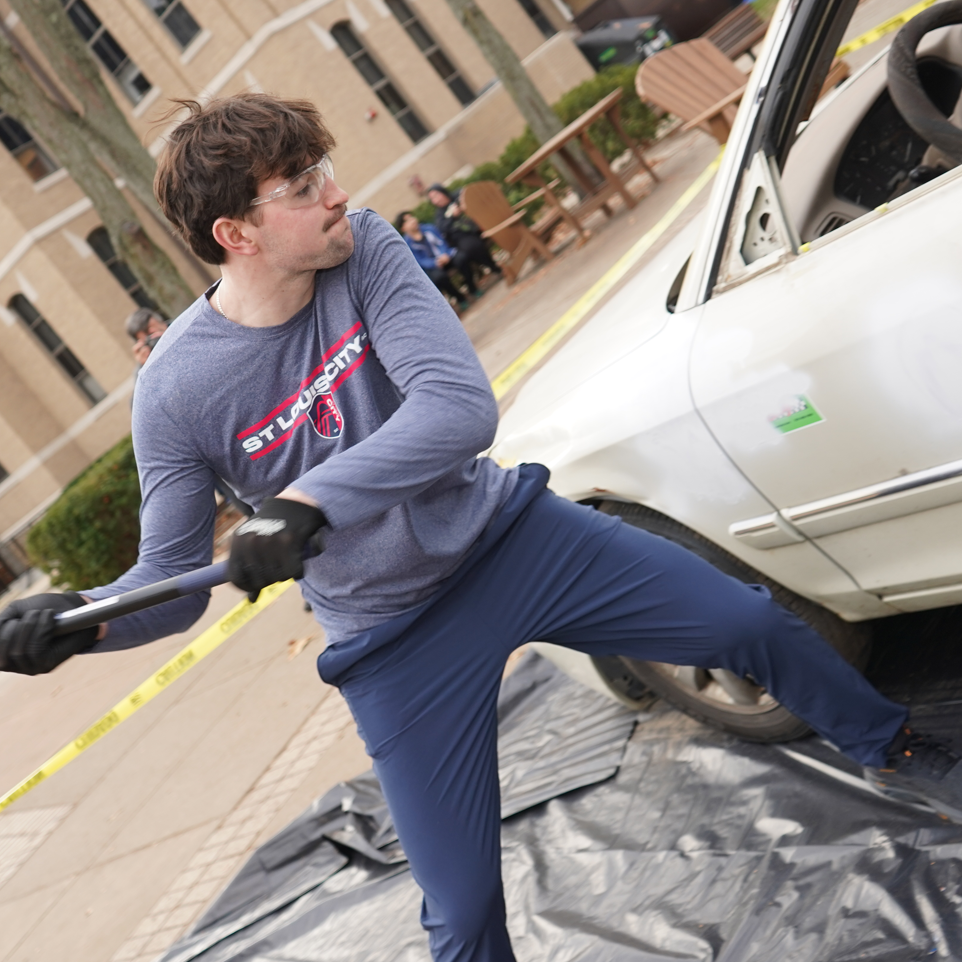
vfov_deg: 38.3
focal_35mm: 44
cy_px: 436
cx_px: 429
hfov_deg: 38.3
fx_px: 1383
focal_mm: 28
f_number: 3.5
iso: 320
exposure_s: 1/250
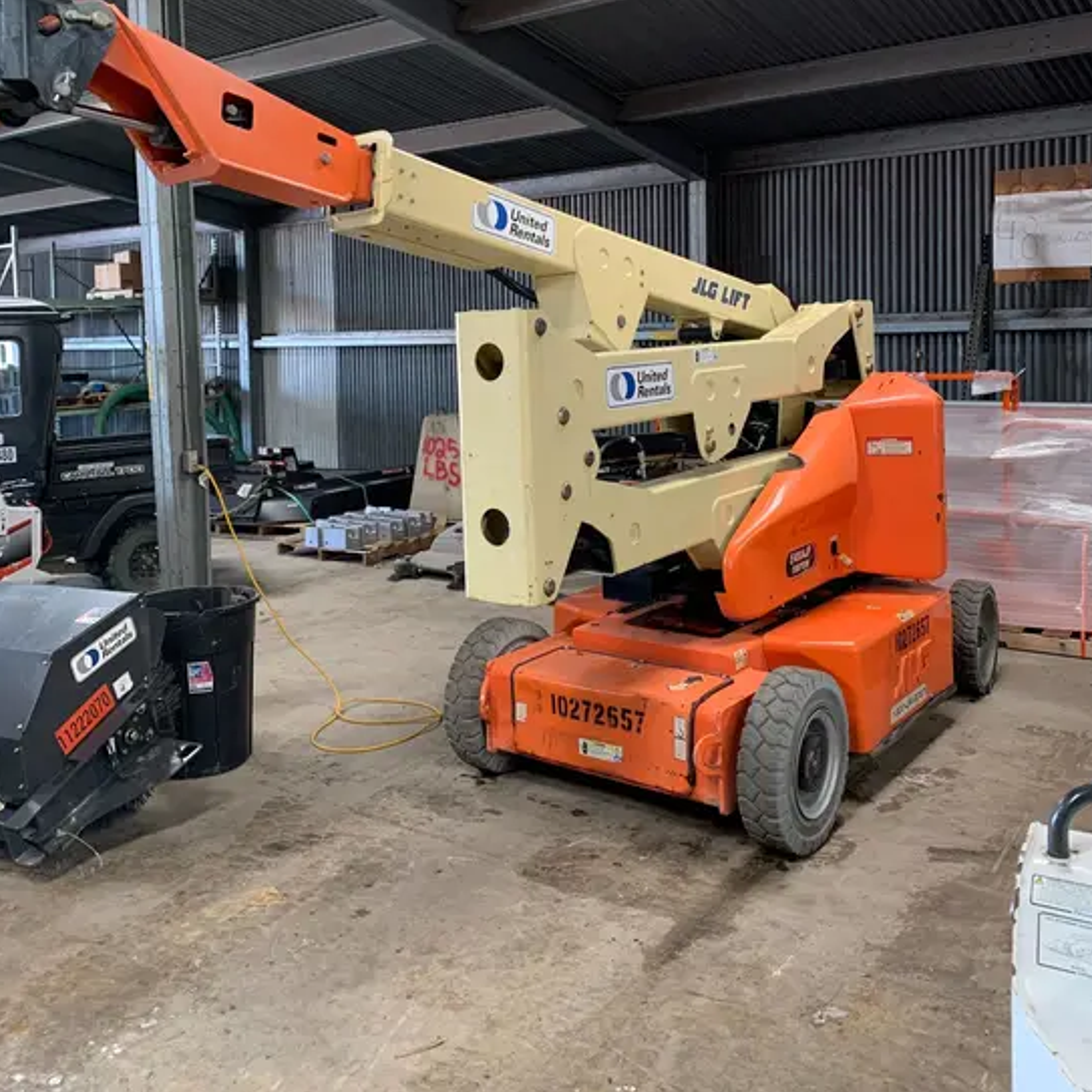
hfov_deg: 52.5
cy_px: 413
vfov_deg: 52.0
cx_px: 549
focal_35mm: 31
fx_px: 1106
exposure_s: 1/60
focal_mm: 4.25
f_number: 1.8
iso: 250
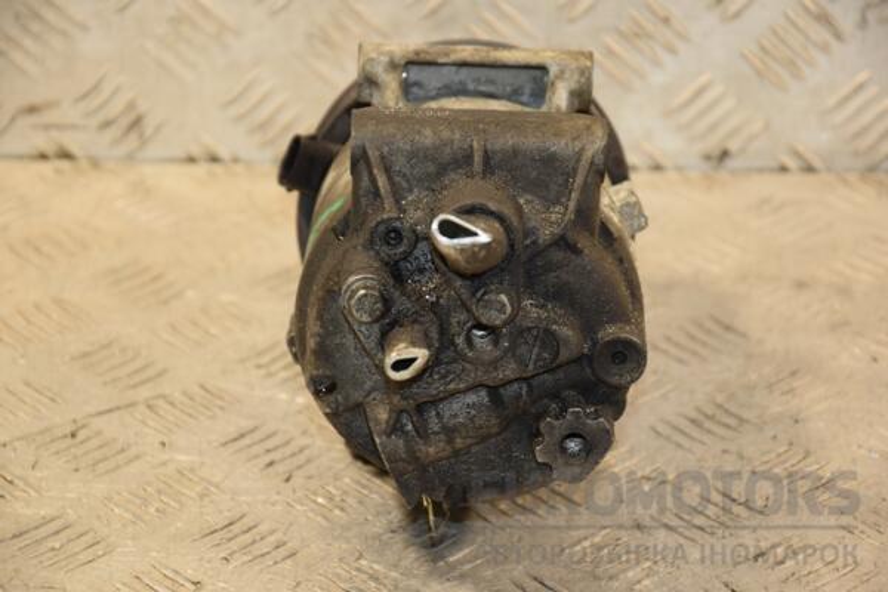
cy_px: 296
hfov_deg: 14.9
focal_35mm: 138
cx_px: 444
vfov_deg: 9.9
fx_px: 3404
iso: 800
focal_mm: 92
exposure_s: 1/100
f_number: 5.6
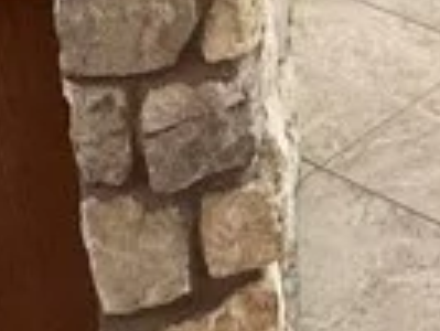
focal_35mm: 108
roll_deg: -2.2
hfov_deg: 16.7
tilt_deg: -20.5
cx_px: 642
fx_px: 1374
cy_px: -199
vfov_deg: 12.8
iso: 200
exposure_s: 1/120
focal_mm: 2.22
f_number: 2.2
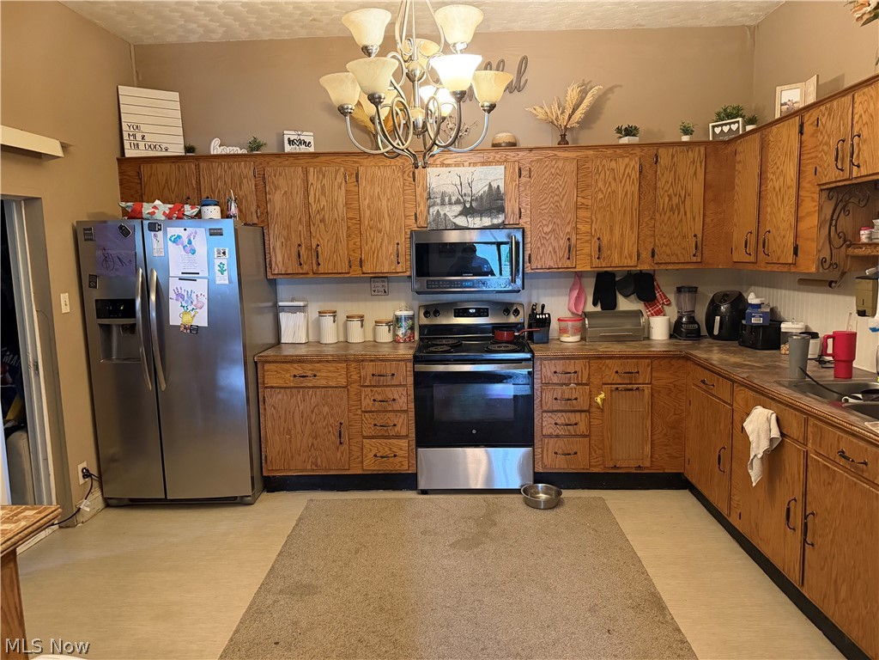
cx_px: 440
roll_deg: +1.0
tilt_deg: -6.9
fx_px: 609
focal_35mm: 24
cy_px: 330
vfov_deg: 56.8
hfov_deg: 71.6
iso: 800
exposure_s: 1/40
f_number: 1.78
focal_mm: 6.76
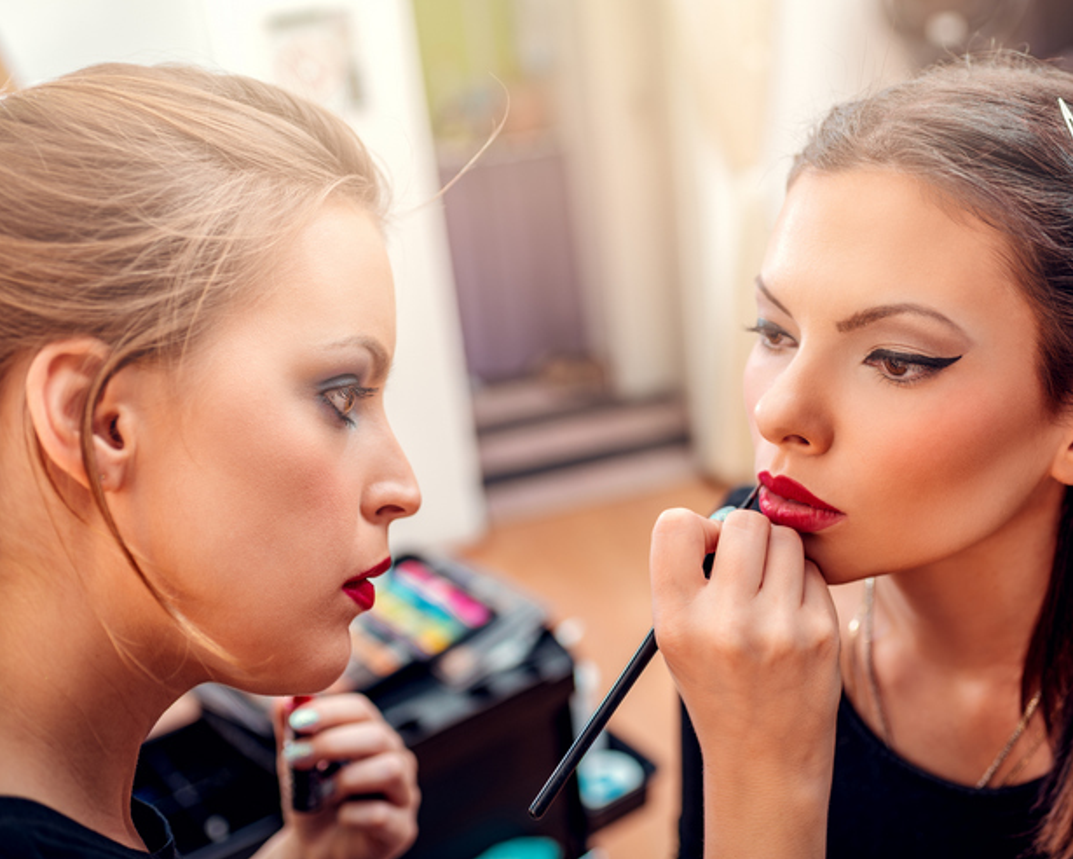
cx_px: 592
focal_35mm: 40
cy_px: 431
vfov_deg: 37.3
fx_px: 1270
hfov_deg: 45.7
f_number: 2.8
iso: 100
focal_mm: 35
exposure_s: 1/125
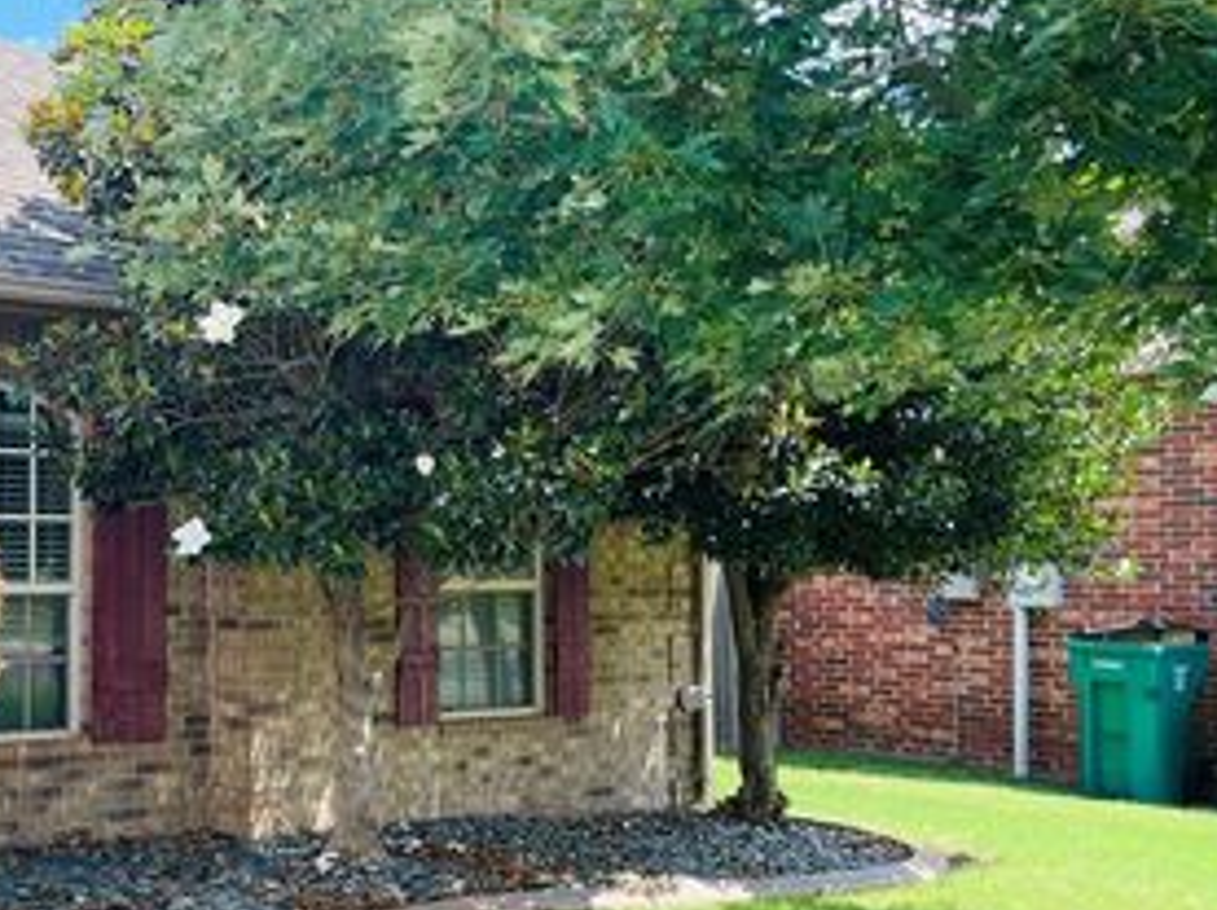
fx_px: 1650
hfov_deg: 37.9
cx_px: 127
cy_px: 486
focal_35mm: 47
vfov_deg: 30.8
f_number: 1.6
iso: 50
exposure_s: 1/985
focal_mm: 5.1
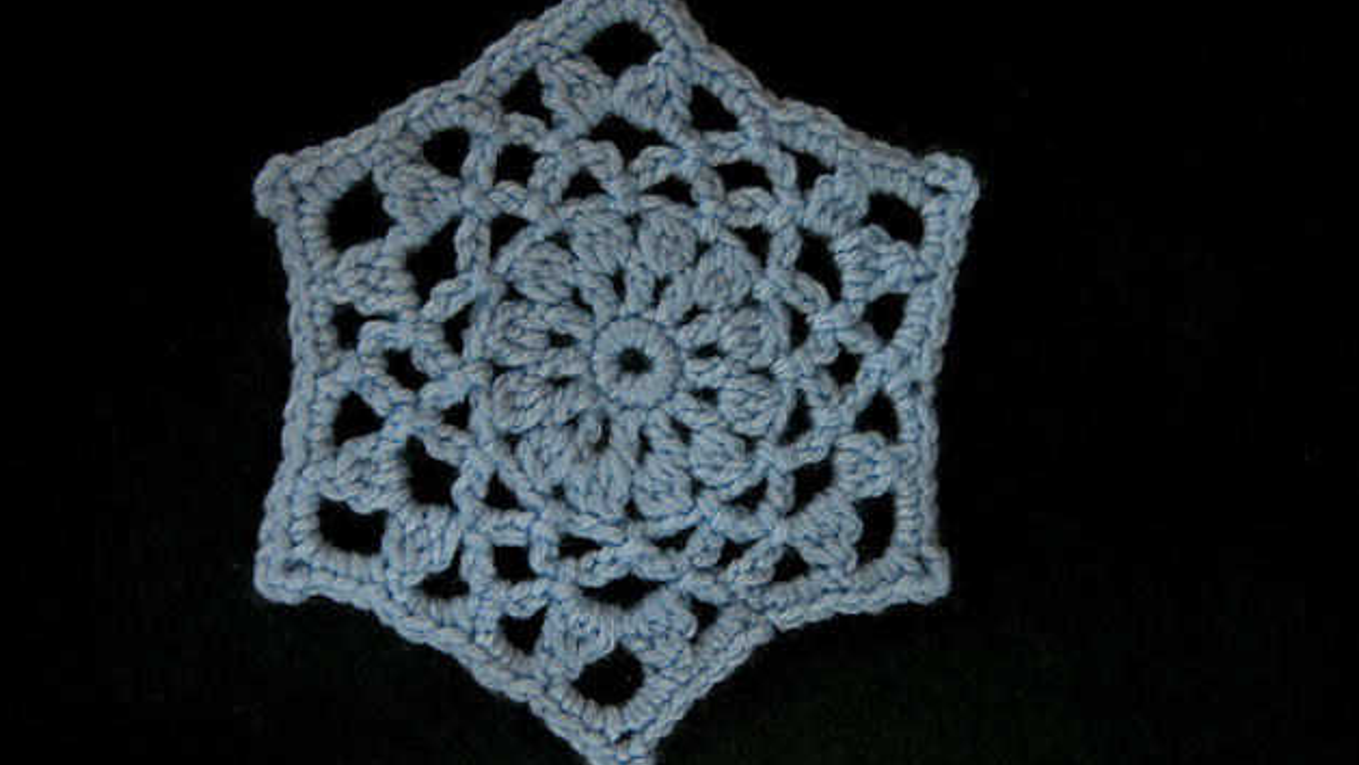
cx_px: 683
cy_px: 366
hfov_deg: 41.7
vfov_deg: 24.2
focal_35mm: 50
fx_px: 1785
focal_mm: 31
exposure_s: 1/80
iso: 200
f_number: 2.8
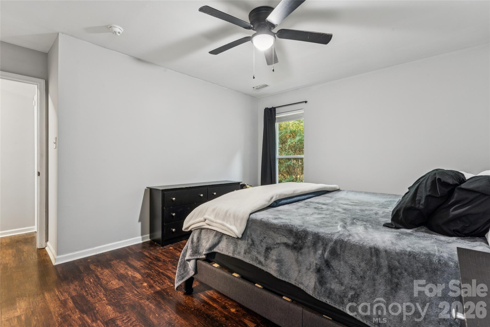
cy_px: 164
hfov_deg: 94.6
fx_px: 226
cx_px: 245
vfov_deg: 71.7
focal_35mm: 17
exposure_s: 3.2
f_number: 13
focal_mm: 16.6
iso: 100
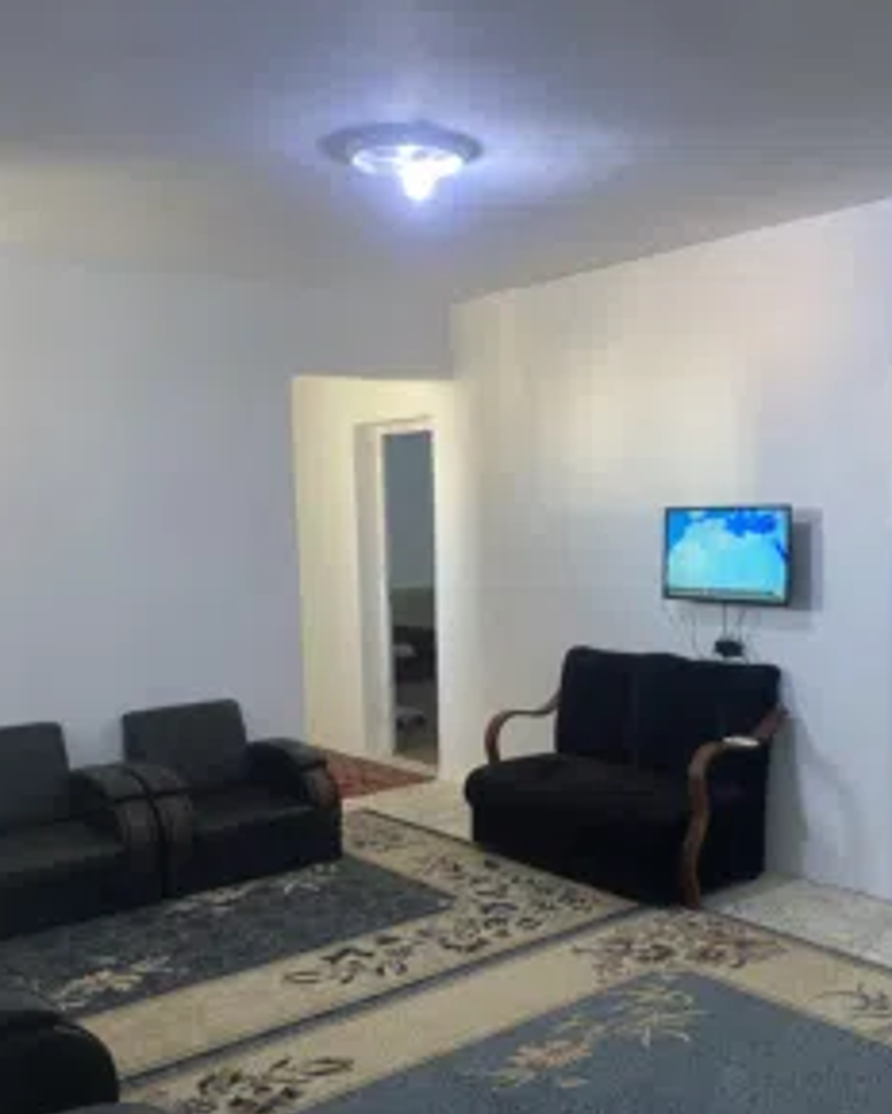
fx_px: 1155
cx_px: 569
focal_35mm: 35
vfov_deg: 51.4
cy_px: 626
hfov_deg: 41.9
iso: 200
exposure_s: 1/50
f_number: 1.8
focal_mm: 4.25
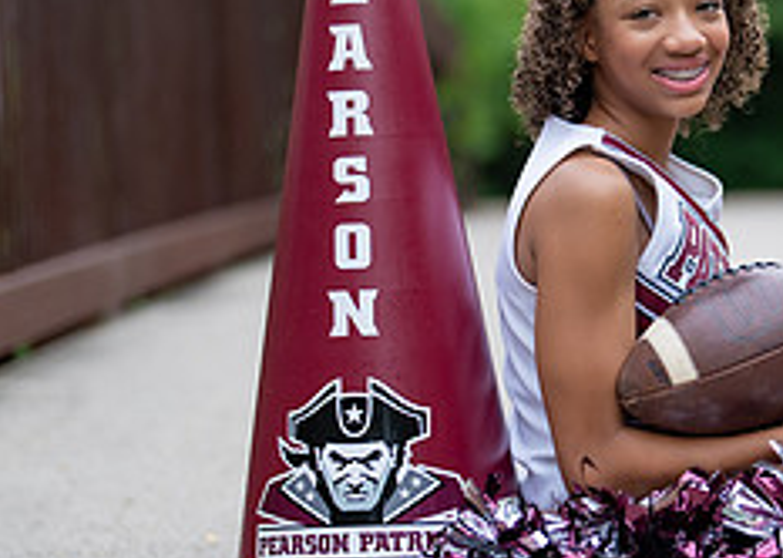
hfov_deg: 12.5
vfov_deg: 9.0
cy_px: 255
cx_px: 743
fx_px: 3533
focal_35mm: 159
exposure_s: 1/500
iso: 100
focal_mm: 50
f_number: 1.2
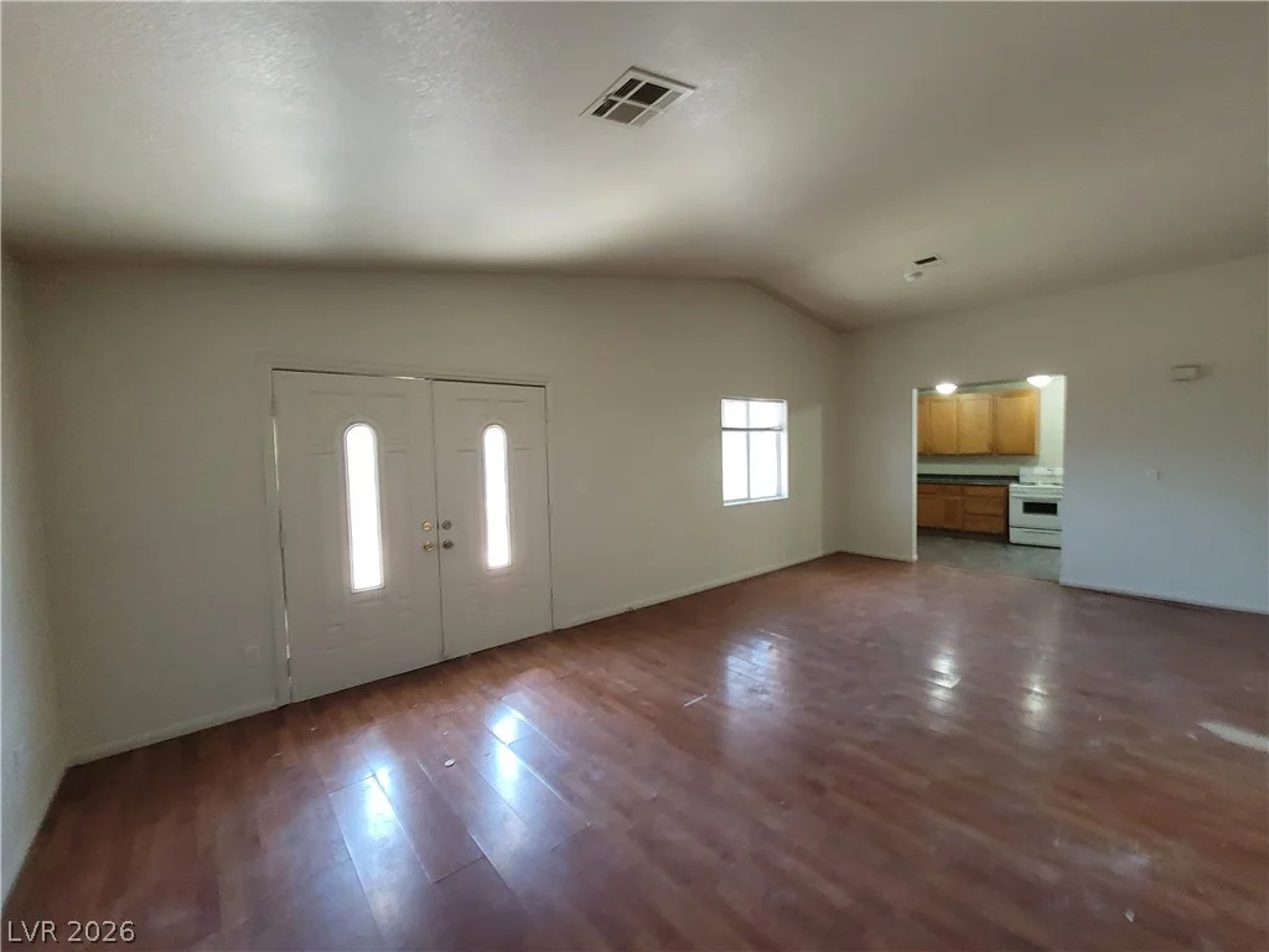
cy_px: 476
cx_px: 634
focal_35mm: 13
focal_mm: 2.2
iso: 320
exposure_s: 1/30
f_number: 2.2
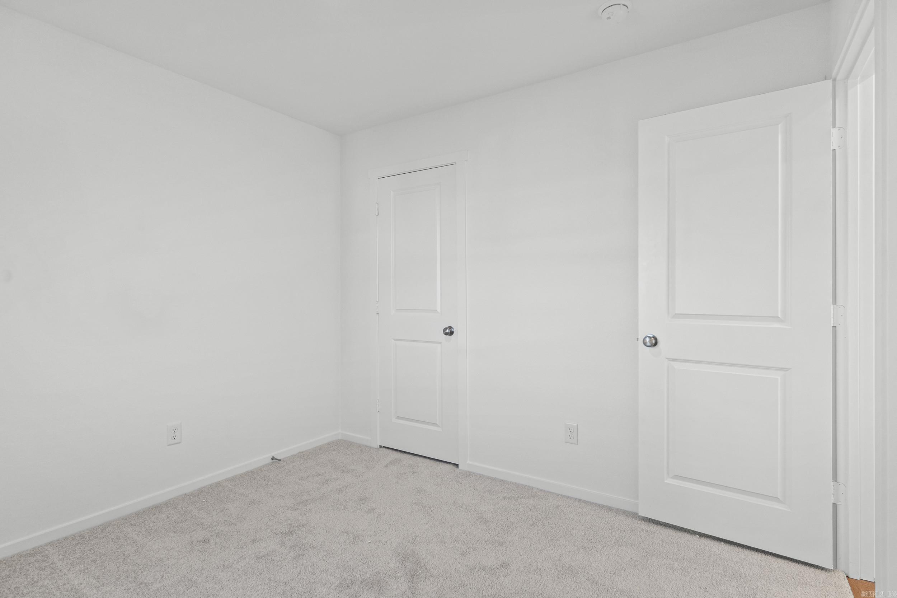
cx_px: 448
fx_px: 448
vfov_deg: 67.4
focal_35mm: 18
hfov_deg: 90.0
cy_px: 299
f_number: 9
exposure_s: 1/5
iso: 250
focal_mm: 12
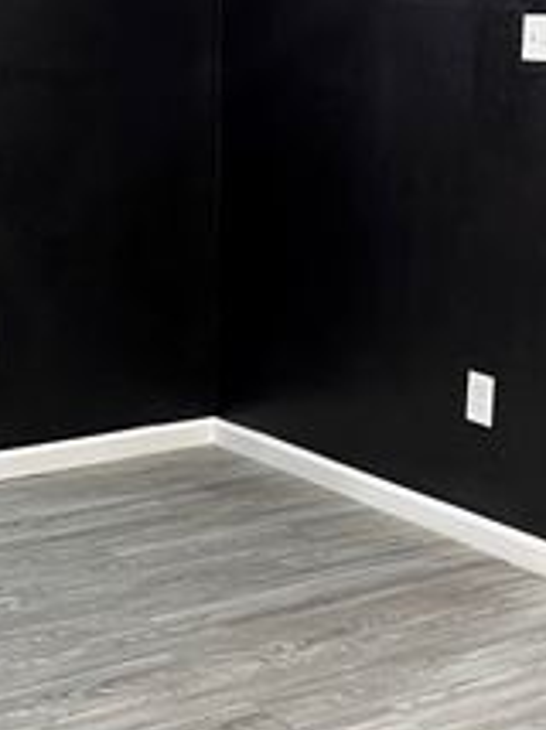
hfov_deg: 18.1
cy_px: 223
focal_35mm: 81
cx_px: 157
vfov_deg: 24.0
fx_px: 1707
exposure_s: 1/60
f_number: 1.5
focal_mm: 5.7
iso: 160
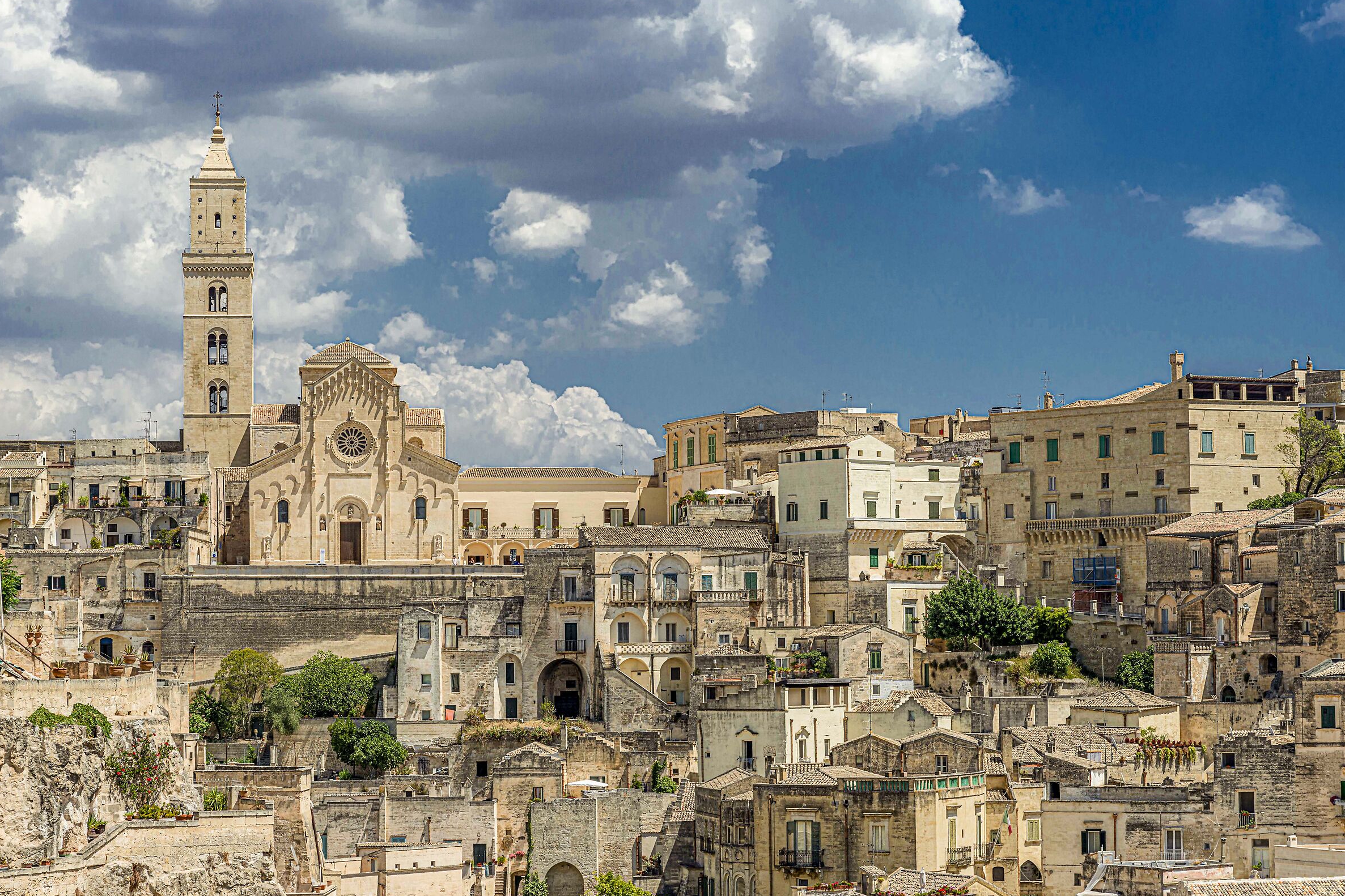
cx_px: 667
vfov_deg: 15.7
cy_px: 449
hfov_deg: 23.4
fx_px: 3250
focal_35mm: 87
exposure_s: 1/200
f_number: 14
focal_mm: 86
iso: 250
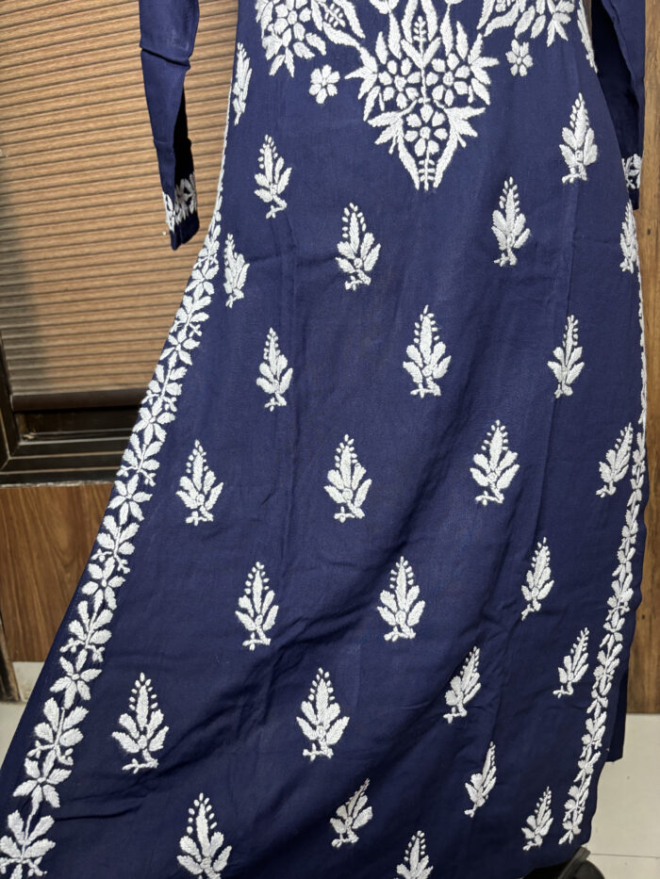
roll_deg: +5.0
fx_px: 661
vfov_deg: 67.3
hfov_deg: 53.1
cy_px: 440
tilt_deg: -14.2
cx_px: 330
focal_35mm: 26
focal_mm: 5.96
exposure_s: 1/50
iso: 250
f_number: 1.6
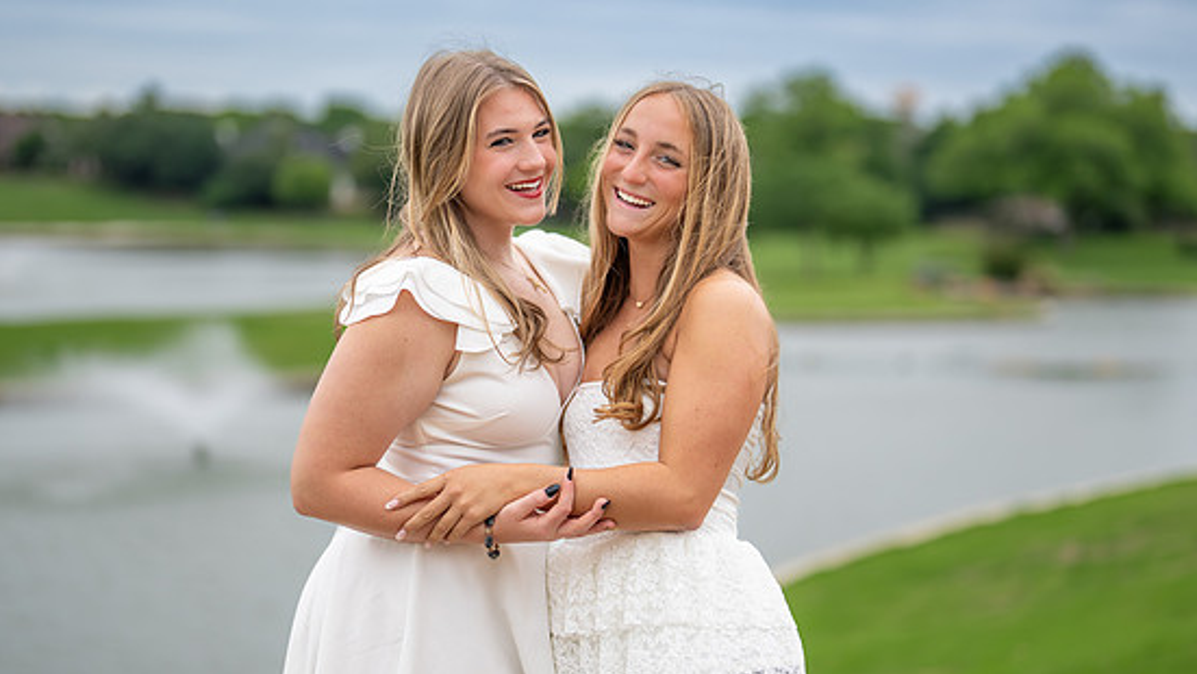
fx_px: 2254
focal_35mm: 71
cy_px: 336
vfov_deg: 17.0
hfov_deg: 29.7
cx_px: 602
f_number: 1.2
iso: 100
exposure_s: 1/2500
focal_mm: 50
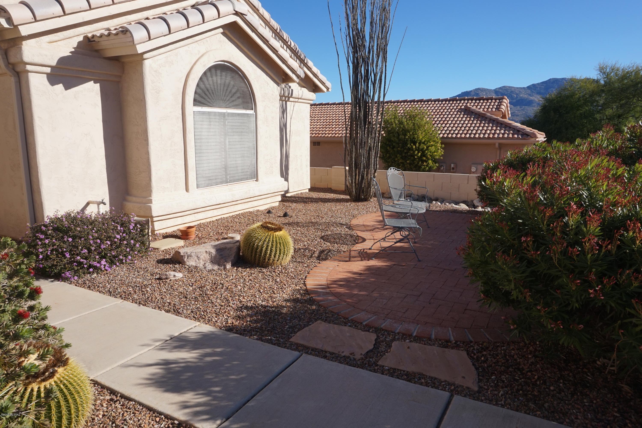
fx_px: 428
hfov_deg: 73.8
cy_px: 214
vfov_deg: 53.1
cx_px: 321
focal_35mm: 24
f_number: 11
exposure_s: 1/125
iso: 100
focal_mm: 16
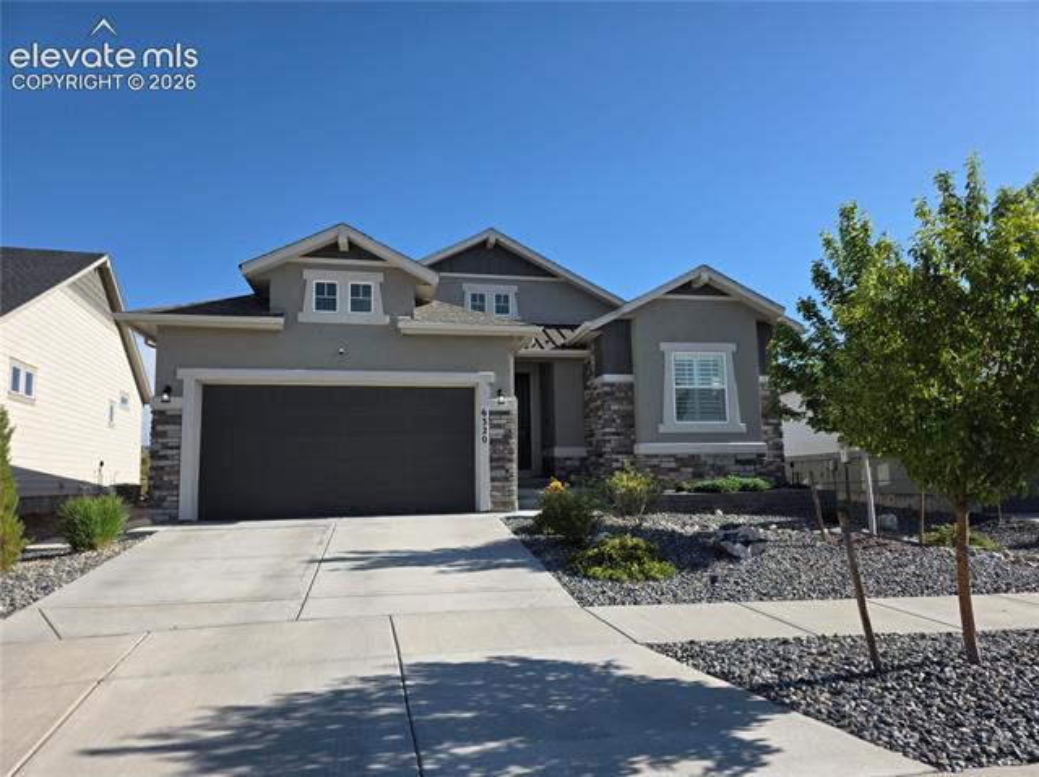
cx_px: 520
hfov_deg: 74.0
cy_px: 388
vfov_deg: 58.8
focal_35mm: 23
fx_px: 690
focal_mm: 6.3
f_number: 1.7
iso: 80
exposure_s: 1/5447
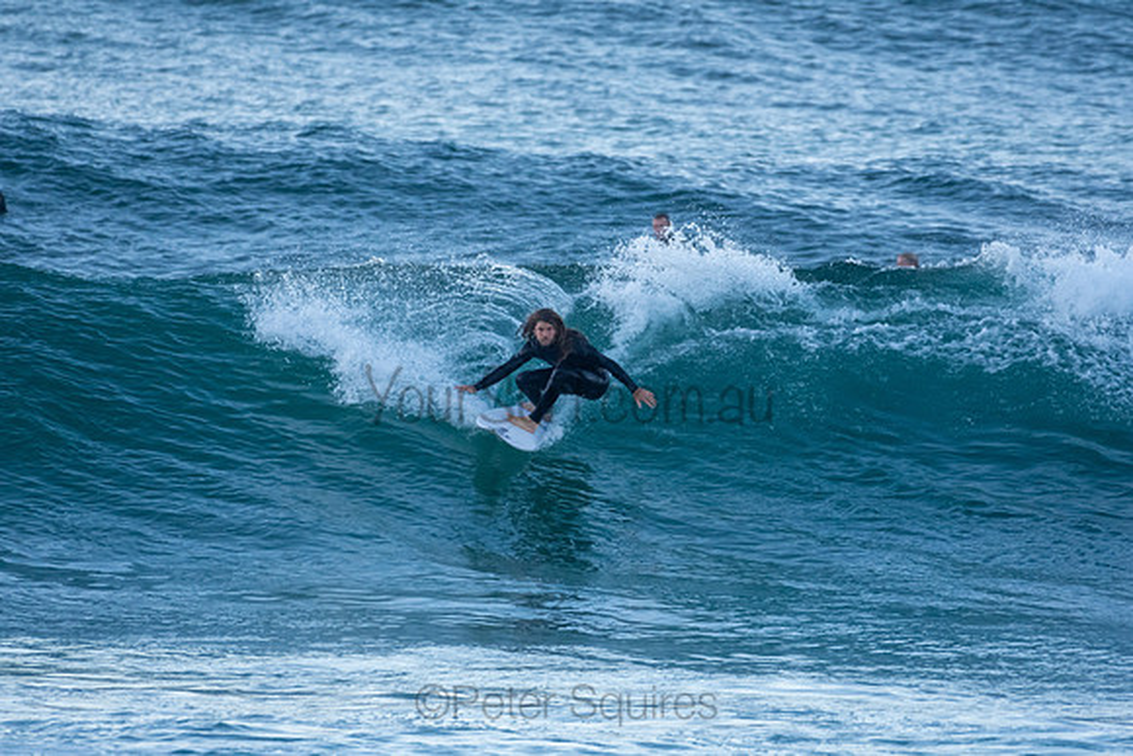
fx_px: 23609
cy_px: 378
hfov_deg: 2.7
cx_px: 566
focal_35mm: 750
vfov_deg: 1.8
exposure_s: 1/1600
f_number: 5.6
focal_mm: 500
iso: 1400
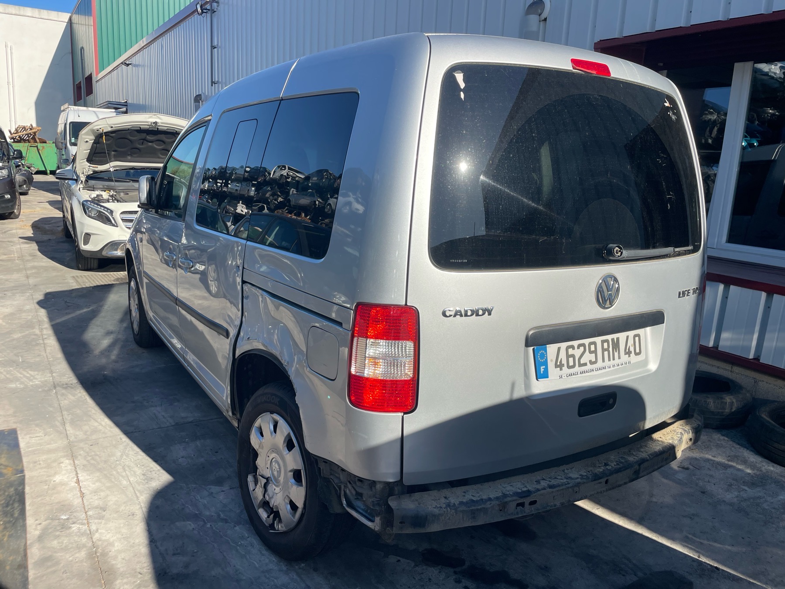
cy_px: 294
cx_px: 392
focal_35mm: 26
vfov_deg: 53.1
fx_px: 590
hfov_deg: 67.3
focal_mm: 4.2
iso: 32
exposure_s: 1/2174
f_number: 1.6
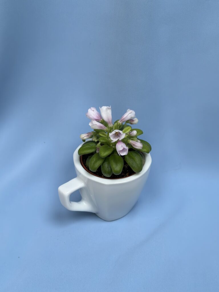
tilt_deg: -37.2
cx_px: 110
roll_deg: +0.4
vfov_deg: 39.7
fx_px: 405
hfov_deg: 30.3
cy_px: 146
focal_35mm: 48
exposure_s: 1/779
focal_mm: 6.86
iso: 80
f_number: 1.78
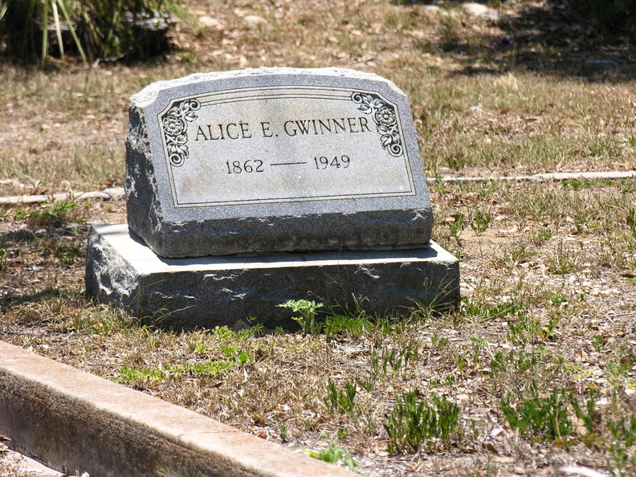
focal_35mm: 225
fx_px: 4134
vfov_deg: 6.6
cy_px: 238
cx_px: 318
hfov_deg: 8.8
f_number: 4.3
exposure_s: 1/328
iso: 50
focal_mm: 57.3
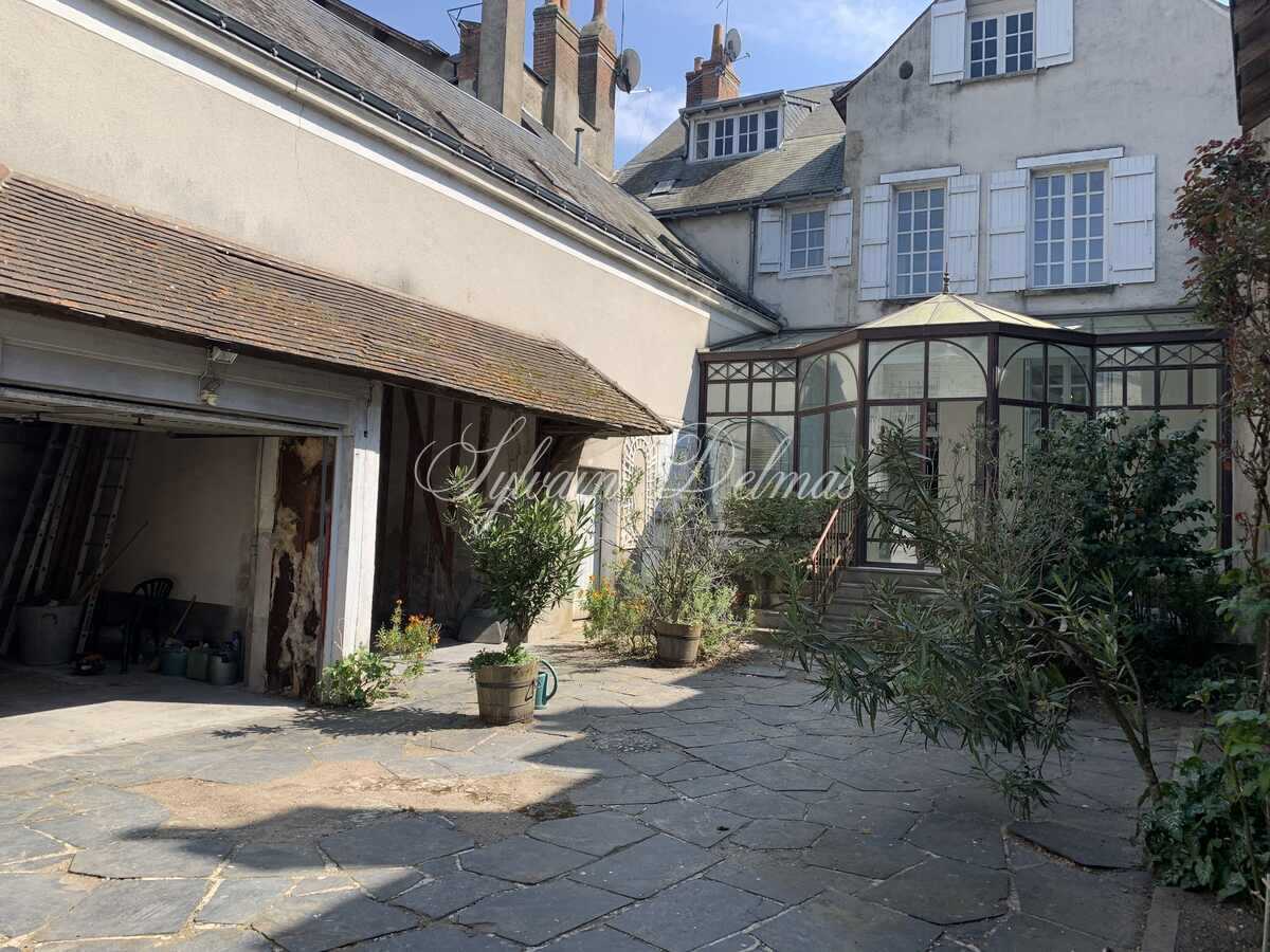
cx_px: 635
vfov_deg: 53.1
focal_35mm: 26
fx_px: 954
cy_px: 476
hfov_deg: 67.3
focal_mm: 4.25
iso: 25
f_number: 1.8
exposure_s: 1/1176
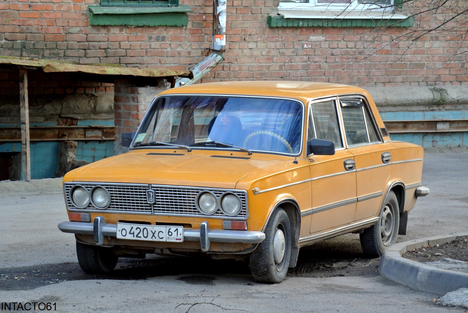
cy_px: 156
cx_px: 234
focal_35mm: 166
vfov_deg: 8.3
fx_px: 2160
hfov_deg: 12.4
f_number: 4.5
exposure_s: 1/60
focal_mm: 61.6
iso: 200
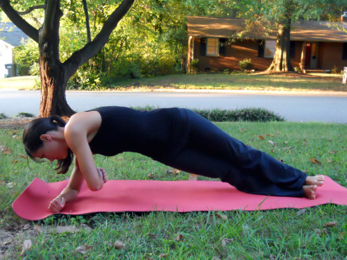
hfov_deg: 51.4
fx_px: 361
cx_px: 174
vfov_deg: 39.7
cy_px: 130
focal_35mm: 36
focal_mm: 6.4
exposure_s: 1/125
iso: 640
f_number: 3
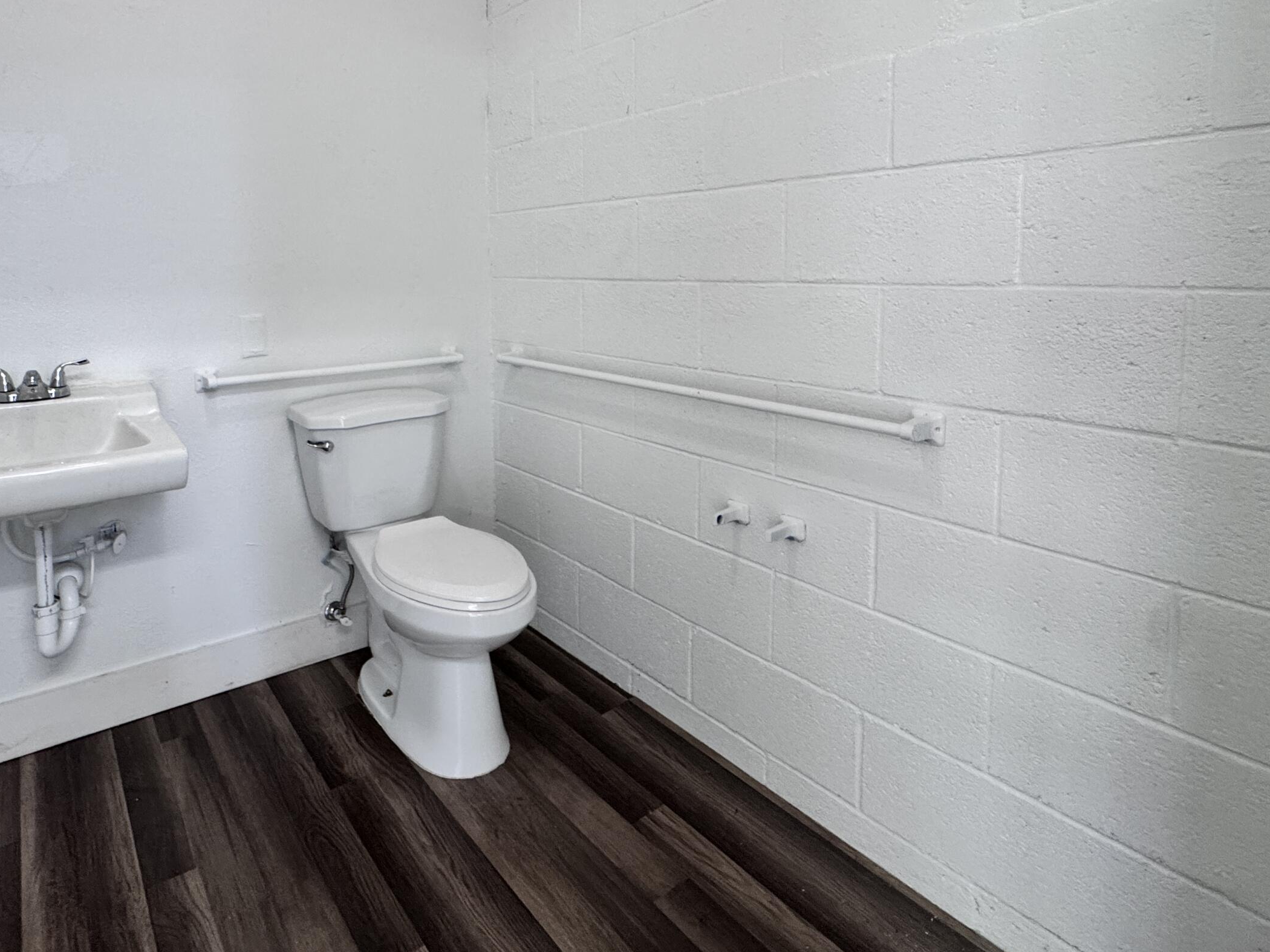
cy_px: 321
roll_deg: +1.5
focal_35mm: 20
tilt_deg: -4.6
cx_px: 469
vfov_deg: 64.3
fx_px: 734
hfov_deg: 80.1
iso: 250
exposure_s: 1/120
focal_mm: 2.22
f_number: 2.2
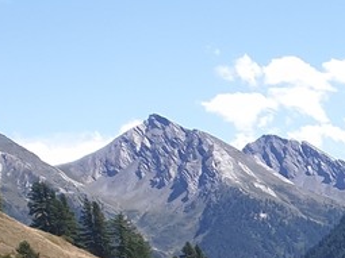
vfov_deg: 9.7
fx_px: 1365
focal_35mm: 137
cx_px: 829
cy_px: 592
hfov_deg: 11.7
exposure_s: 1/982
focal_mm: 4.3
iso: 50
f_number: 2.4
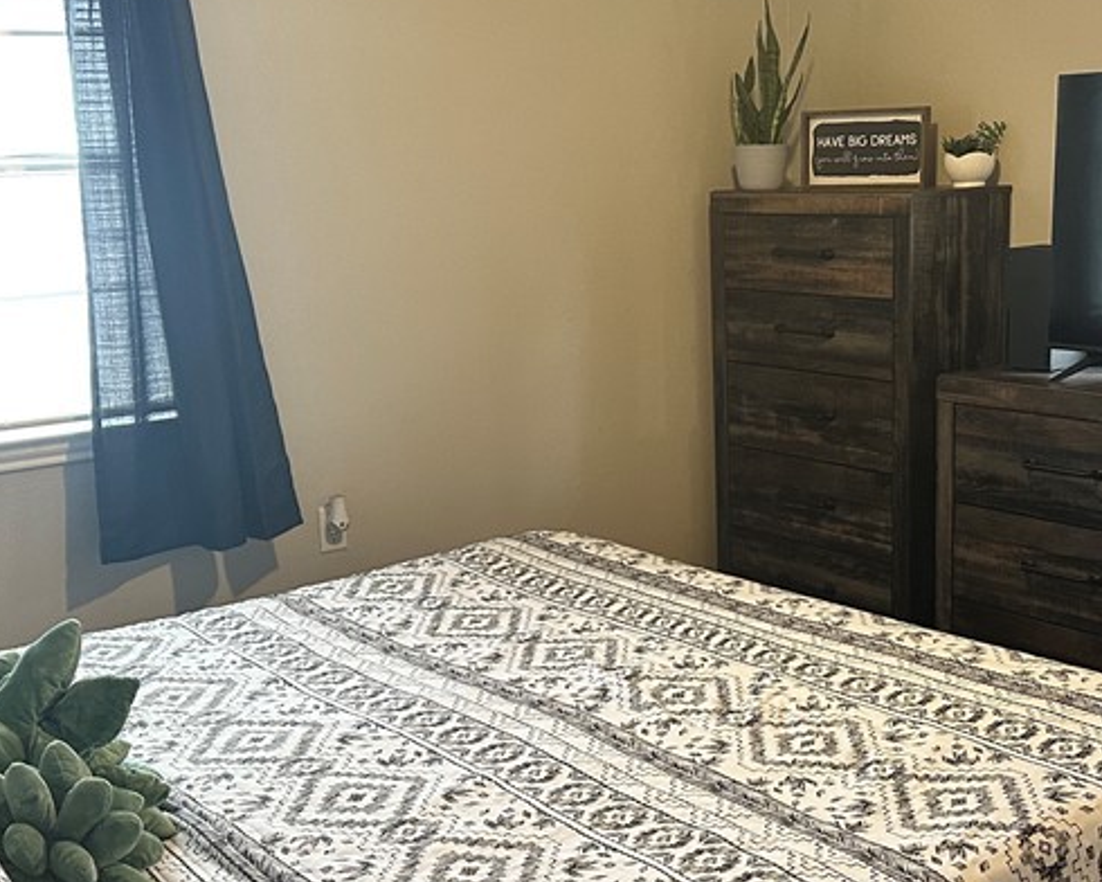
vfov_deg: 30.8
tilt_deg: -13.6
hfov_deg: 37.8
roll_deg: +1.9
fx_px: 1598
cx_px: 706
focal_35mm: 49
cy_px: 506
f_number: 1.78
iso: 320
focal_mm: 6.86
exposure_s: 1/41
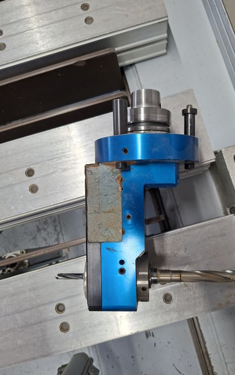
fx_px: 256
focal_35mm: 25
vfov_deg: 72.5
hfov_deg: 49.1
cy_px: 187
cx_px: 139
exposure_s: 1/100
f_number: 1.8
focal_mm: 5.54
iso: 125
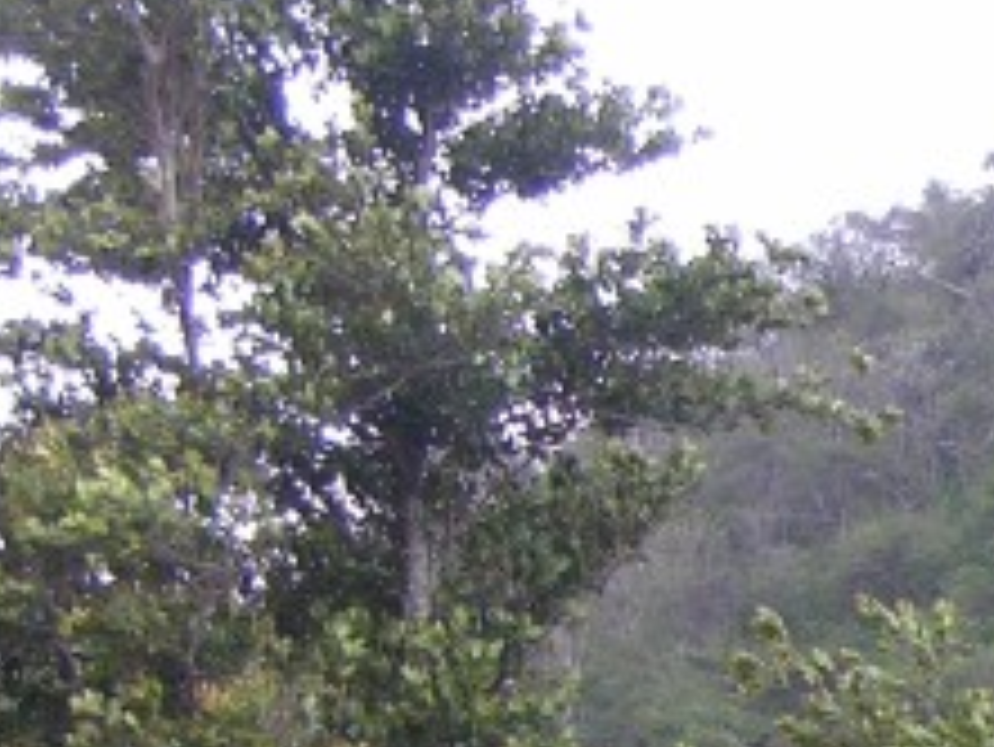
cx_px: 2289
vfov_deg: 5.1
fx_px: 8246
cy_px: 1156
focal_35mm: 287
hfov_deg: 6.6
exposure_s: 1/47.7
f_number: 3.2
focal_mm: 15.7
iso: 50
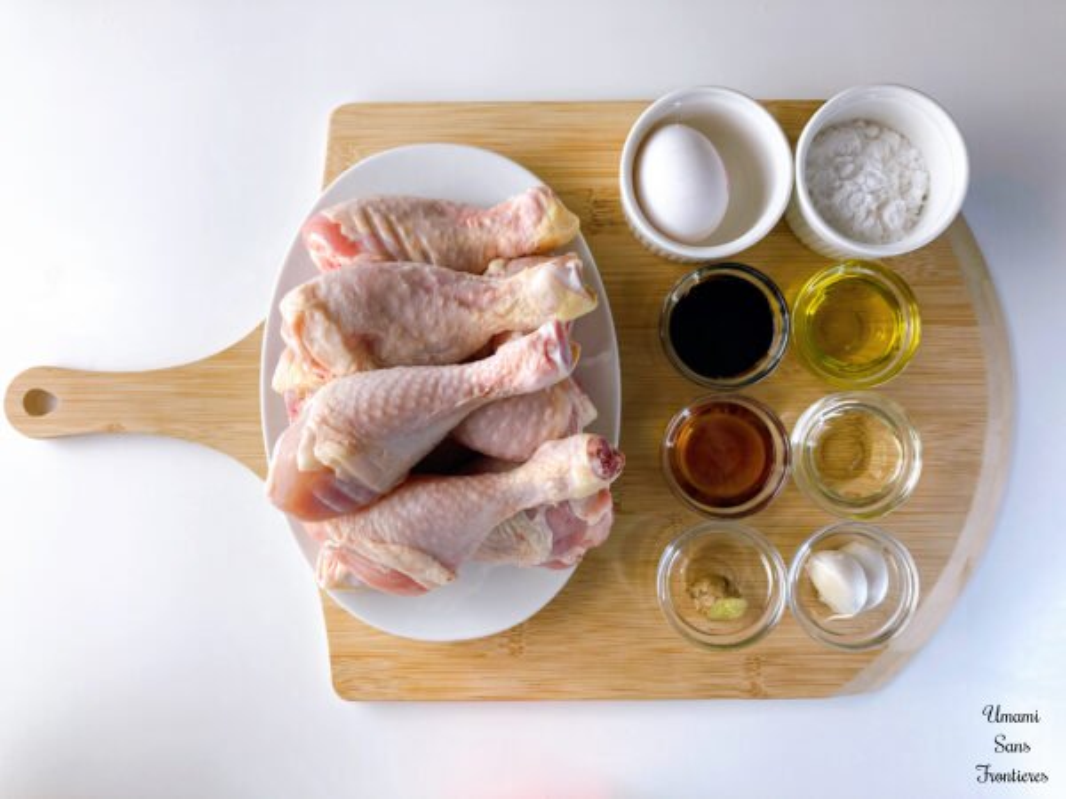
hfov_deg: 63.4
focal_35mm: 28
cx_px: 533
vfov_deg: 49.7
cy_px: 400
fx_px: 862
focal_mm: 3.99
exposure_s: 1/100
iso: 80
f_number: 1.8
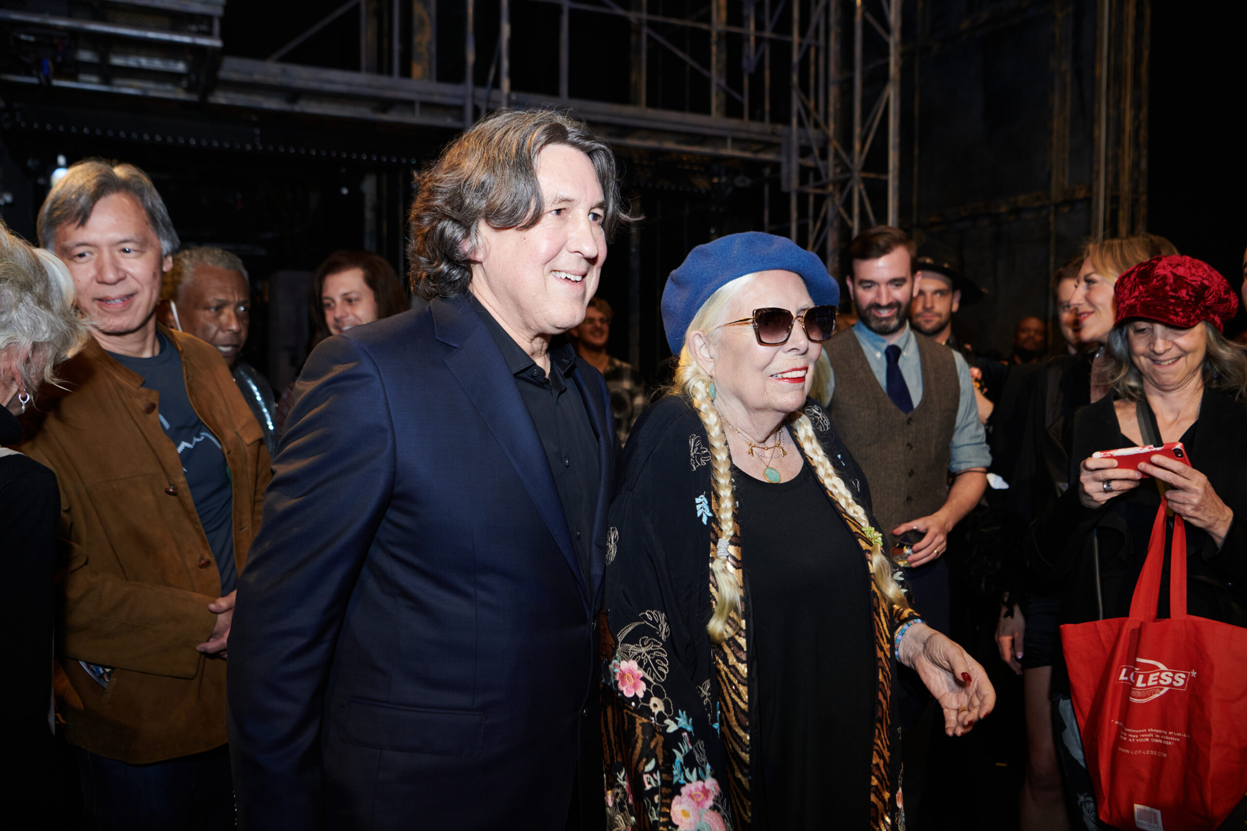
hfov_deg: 60.3
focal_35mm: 31
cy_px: 416
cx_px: 624
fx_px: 1074
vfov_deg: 42.3
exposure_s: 1/160
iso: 1000
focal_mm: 31
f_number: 4
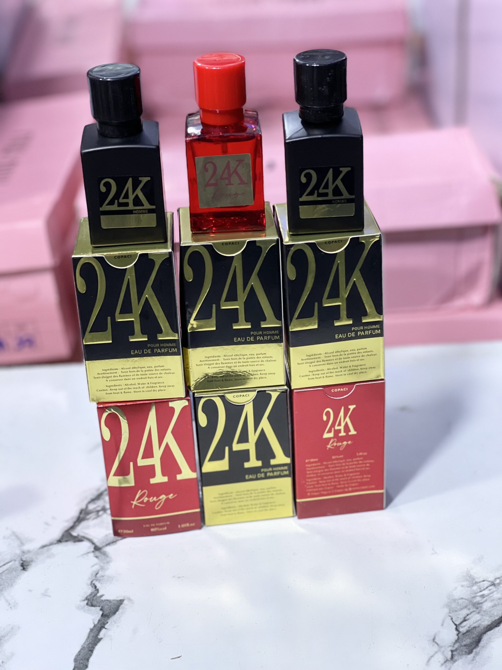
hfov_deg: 22.9
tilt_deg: -27.4
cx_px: 251
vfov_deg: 30.3
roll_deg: +2.2
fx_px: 1238
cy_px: 335
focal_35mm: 64
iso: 125
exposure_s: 1/34
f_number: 2.2
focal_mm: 7.5
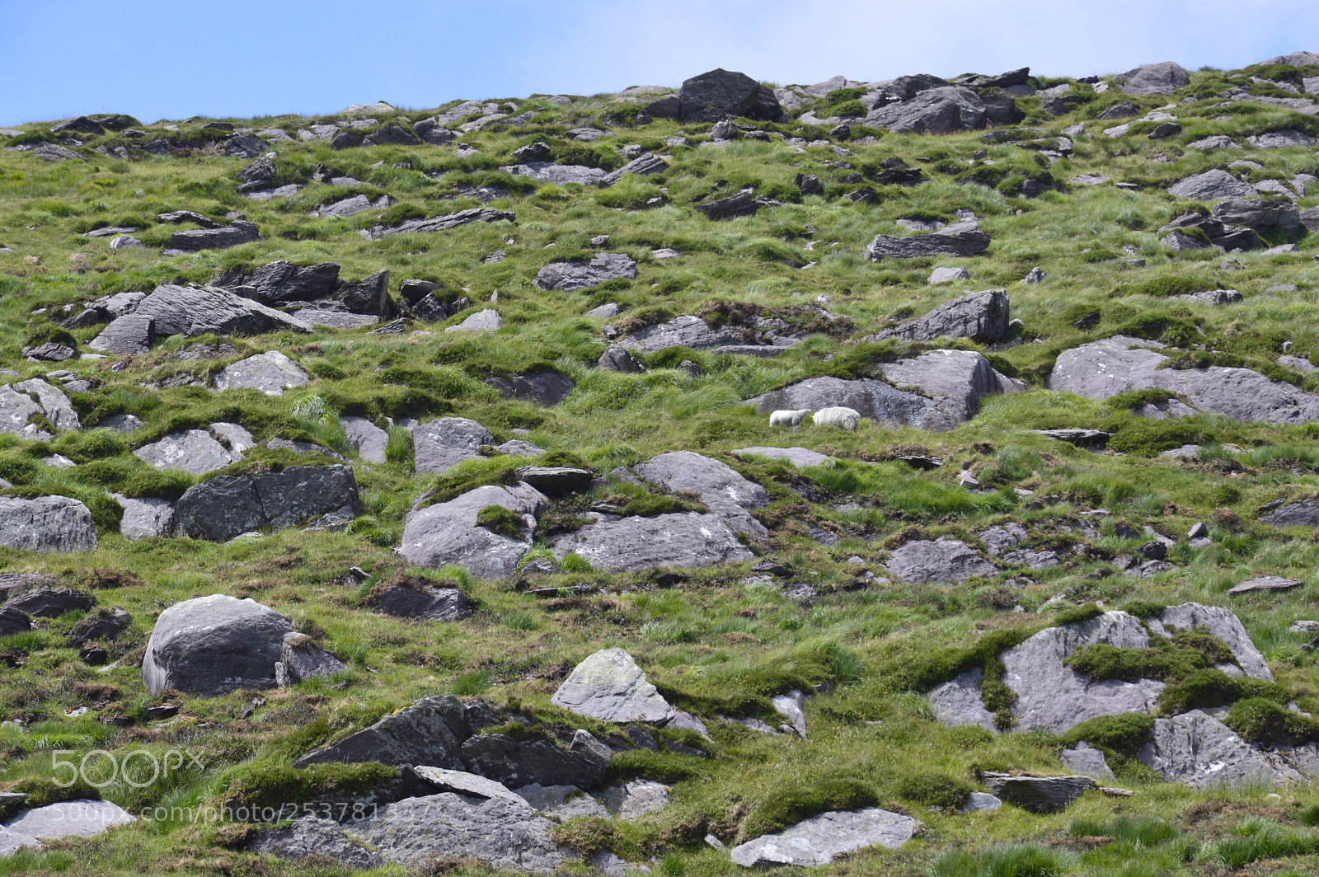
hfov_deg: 13.1
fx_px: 5766
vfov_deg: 8.7
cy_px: 438
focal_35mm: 158
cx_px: 660
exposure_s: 1/320
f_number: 10
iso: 400
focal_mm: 105
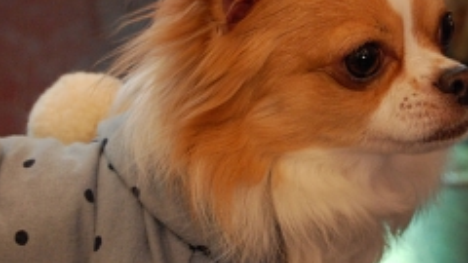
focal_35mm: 141
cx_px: 354
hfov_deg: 15.2
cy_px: 68
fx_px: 1748
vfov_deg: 8.6
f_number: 5.6
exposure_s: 1/30
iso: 1600
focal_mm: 55
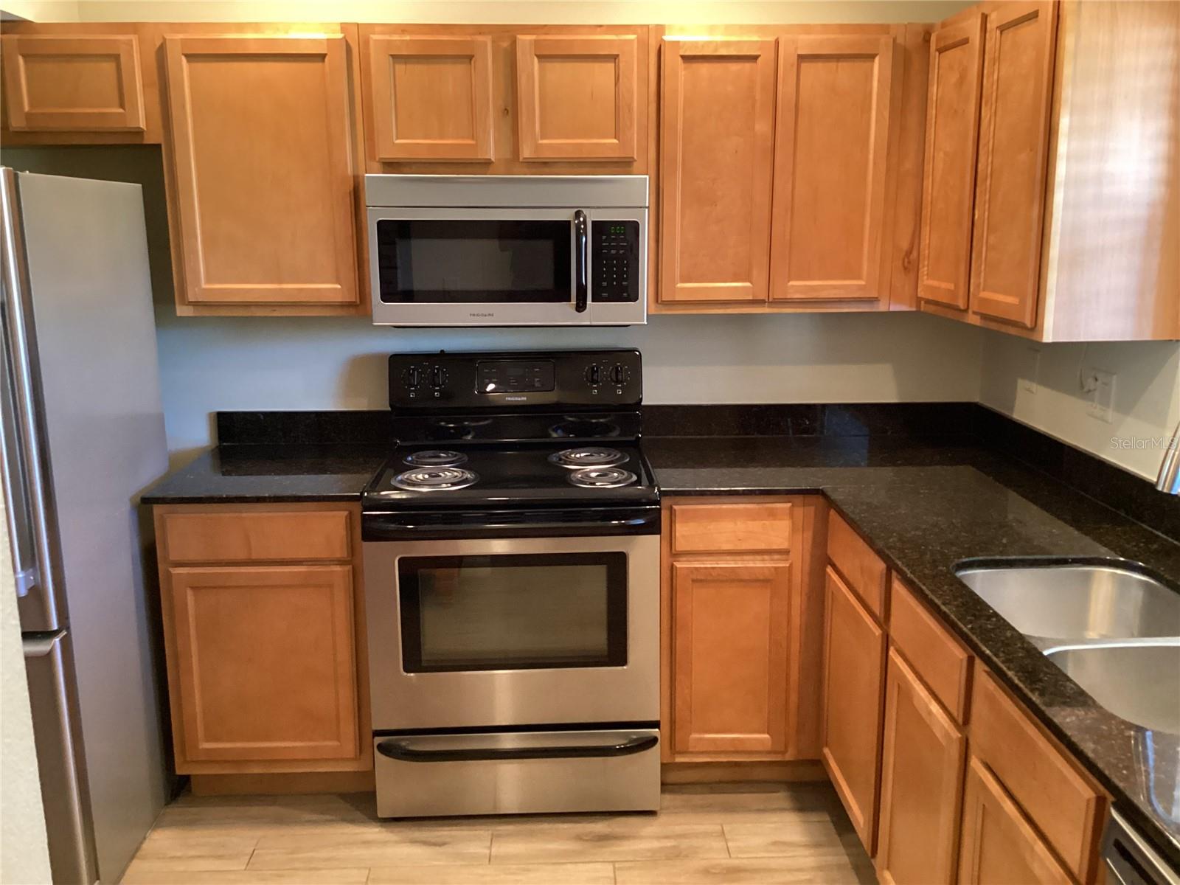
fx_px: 1057
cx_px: 590
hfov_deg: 58.4
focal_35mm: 31
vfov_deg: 45.4
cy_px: 442
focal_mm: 3.3
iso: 400
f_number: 2.4
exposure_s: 1/30
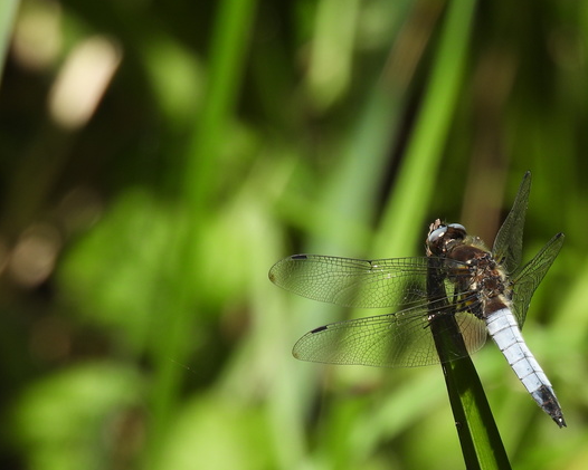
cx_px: 440
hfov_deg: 1.3
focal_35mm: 1505
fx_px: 26196
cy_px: 299
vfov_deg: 1.0
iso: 100
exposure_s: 1/320
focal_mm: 170
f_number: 5.6
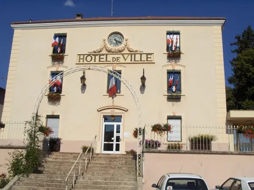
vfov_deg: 32.9
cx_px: 127
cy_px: 95
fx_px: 323
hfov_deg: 42.9
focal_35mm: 44
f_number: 4.8
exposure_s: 1/2041
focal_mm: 7.4
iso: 100
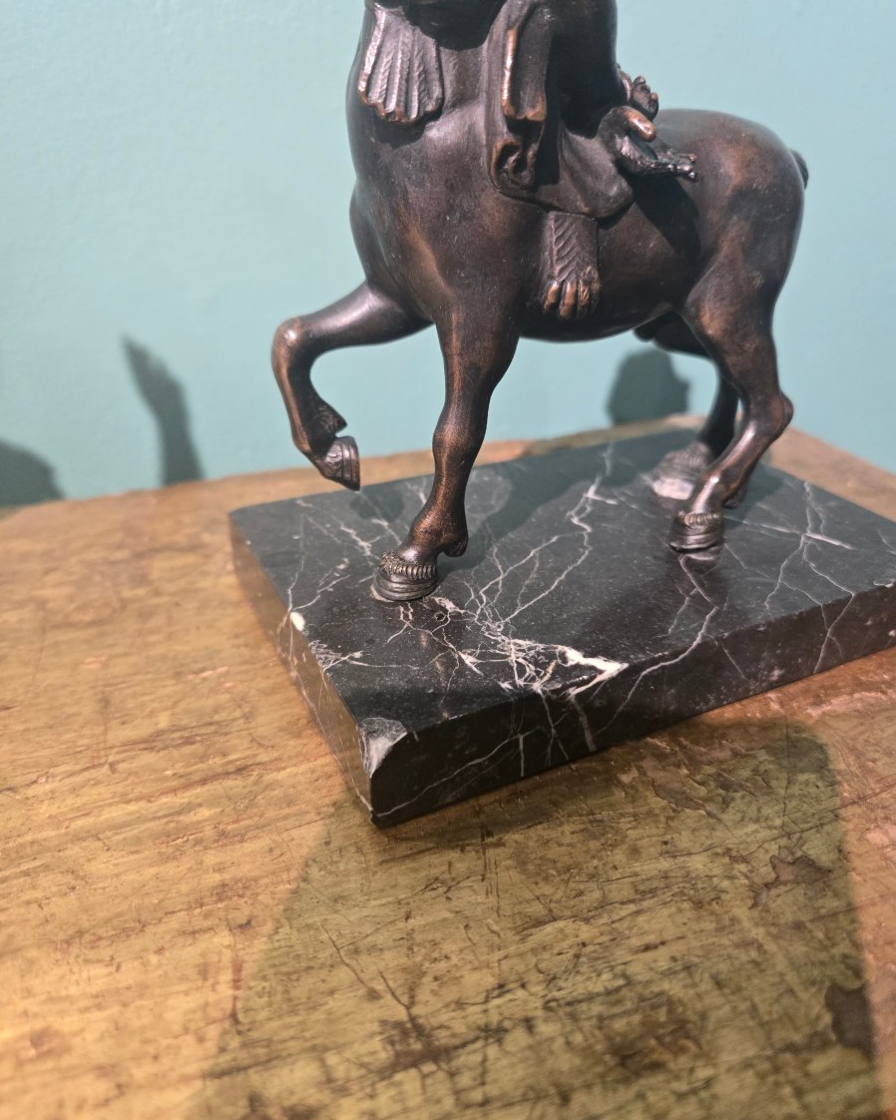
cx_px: 448
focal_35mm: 24
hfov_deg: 58.8
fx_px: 795
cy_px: 557
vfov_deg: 70.3
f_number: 1.8
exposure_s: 1/100
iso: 640
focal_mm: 5.4
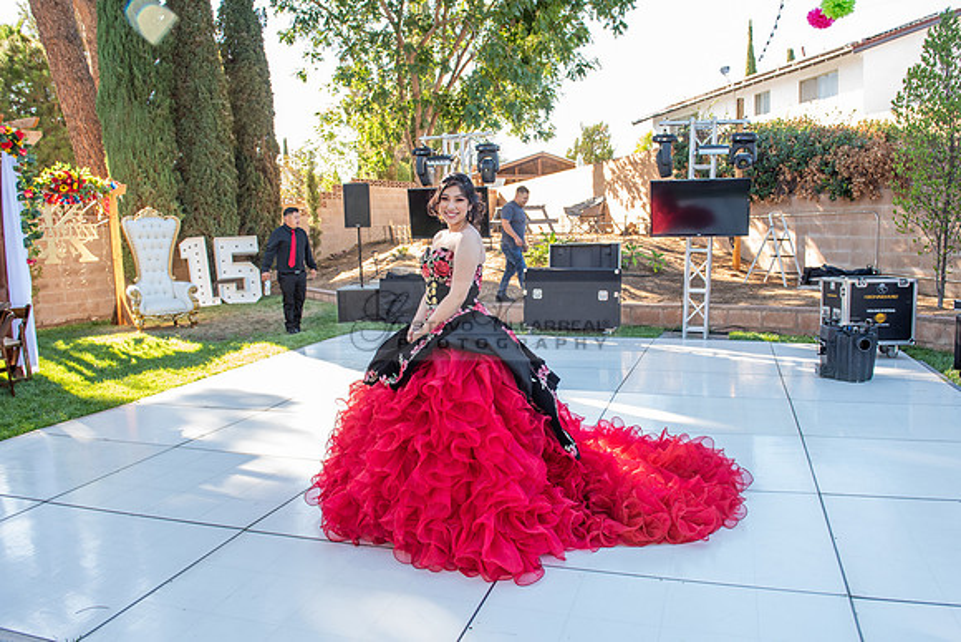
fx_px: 701
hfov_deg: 68.8
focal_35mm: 26
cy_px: 319
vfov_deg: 49.1
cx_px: 506
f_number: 4.5
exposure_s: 1/200
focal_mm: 24
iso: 400
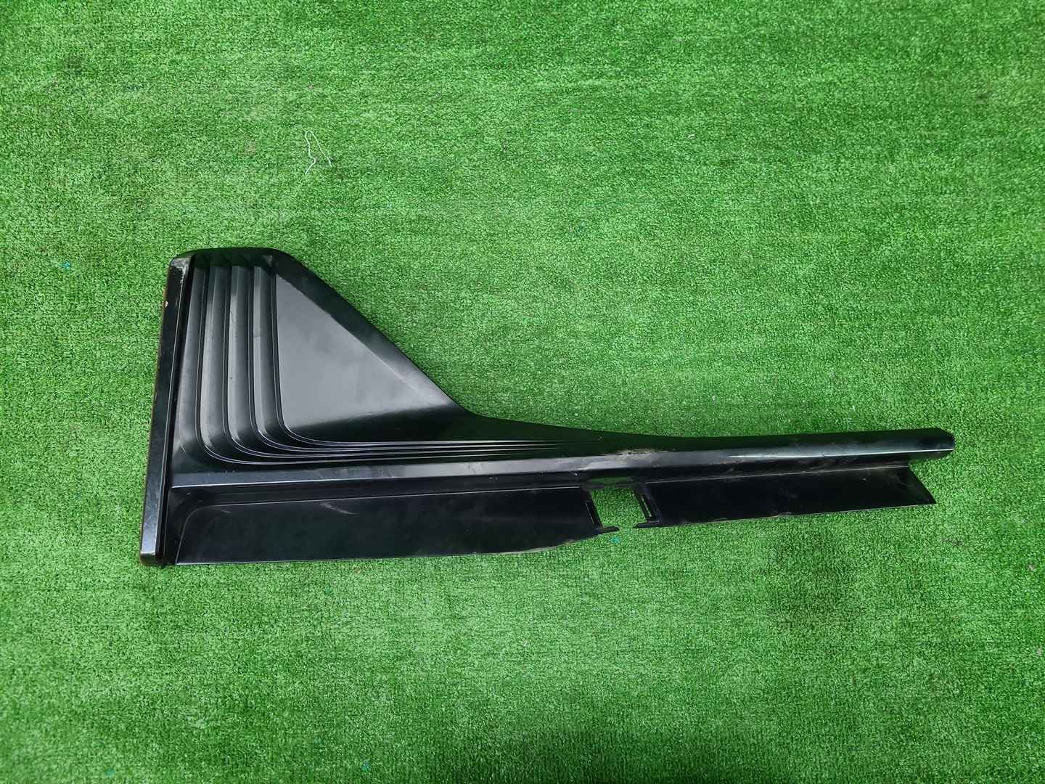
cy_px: 392
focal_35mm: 26
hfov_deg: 67.3
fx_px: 785
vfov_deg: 53.1
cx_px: 522
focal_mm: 5.4
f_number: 1.8
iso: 243
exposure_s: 1/50
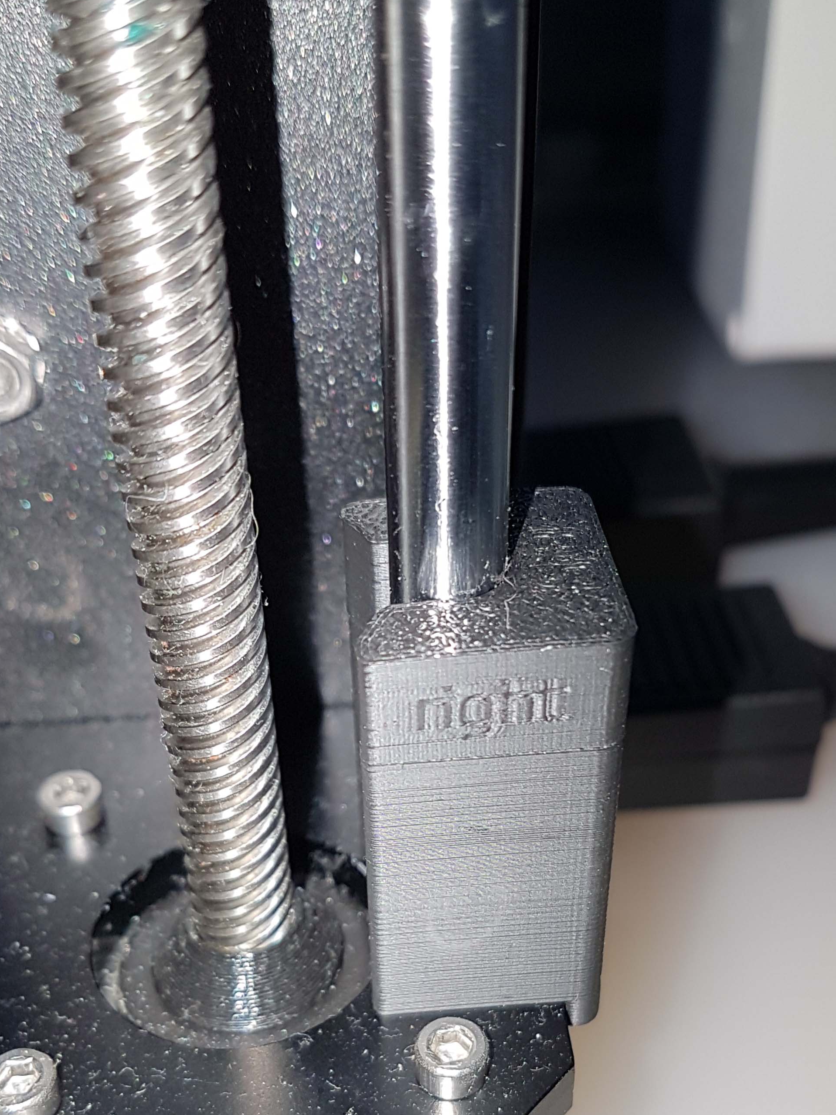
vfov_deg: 44.9
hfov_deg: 35.1
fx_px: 1320
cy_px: 771
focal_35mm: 41
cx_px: 425
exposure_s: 1/102
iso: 40
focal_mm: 4.2
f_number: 1.7
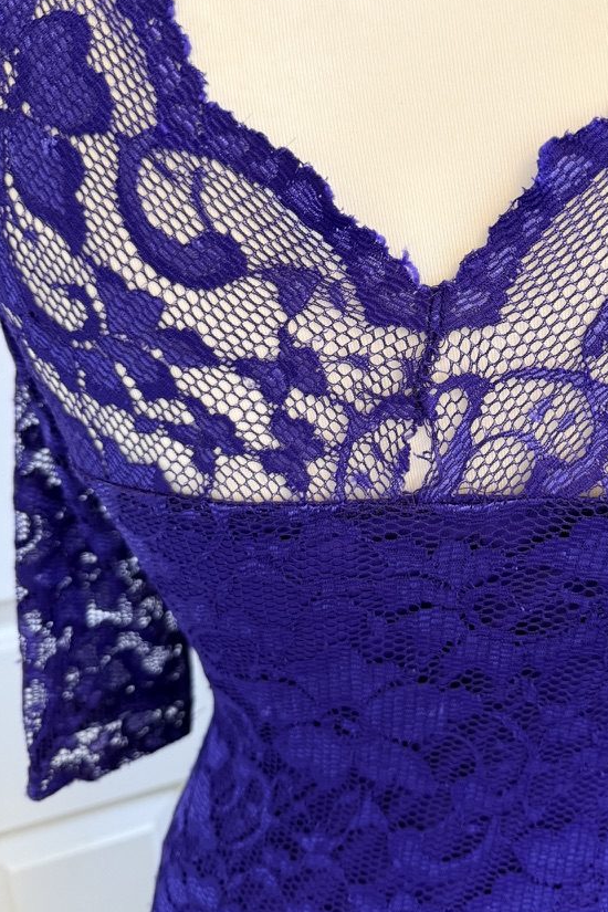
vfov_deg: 60.1
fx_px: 785
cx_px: 421
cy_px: 408
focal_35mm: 31
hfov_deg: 41.6
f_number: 1.78
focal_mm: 6.76
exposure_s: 1/50
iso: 250
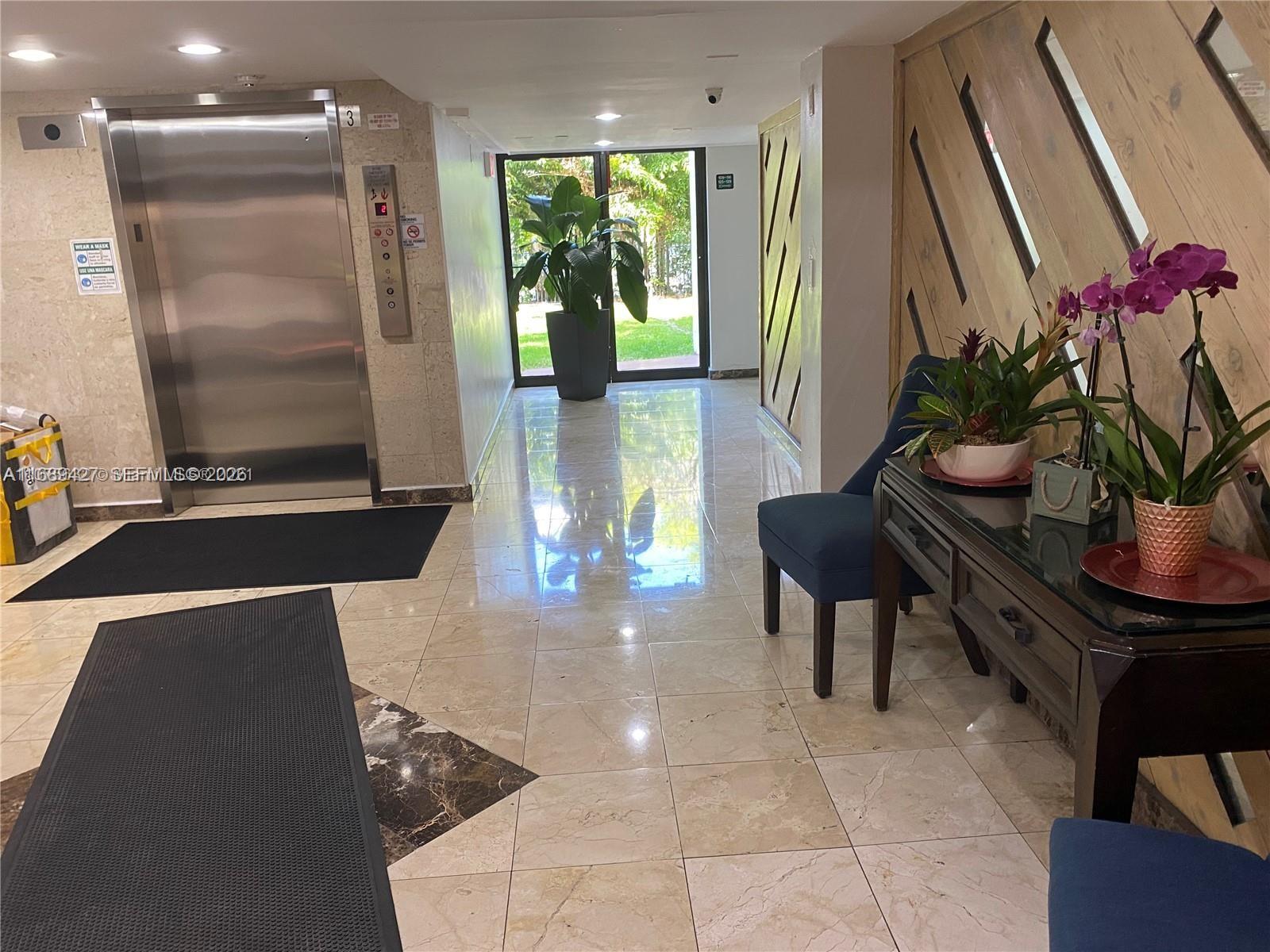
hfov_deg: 67.3
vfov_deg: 53.1
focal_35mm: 26
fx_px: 954
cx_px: 635
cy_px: 476
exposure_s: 1/60
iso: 160
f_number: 1.8
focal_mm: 4.25
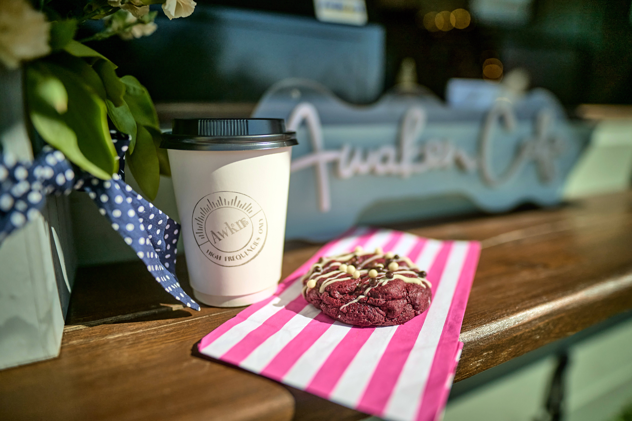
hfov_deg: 84.0
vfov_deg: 61.9
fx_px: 351
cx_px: 316
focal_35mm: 20
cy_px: 210
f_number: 1.4
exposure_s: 1/25
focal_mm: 20
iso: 100
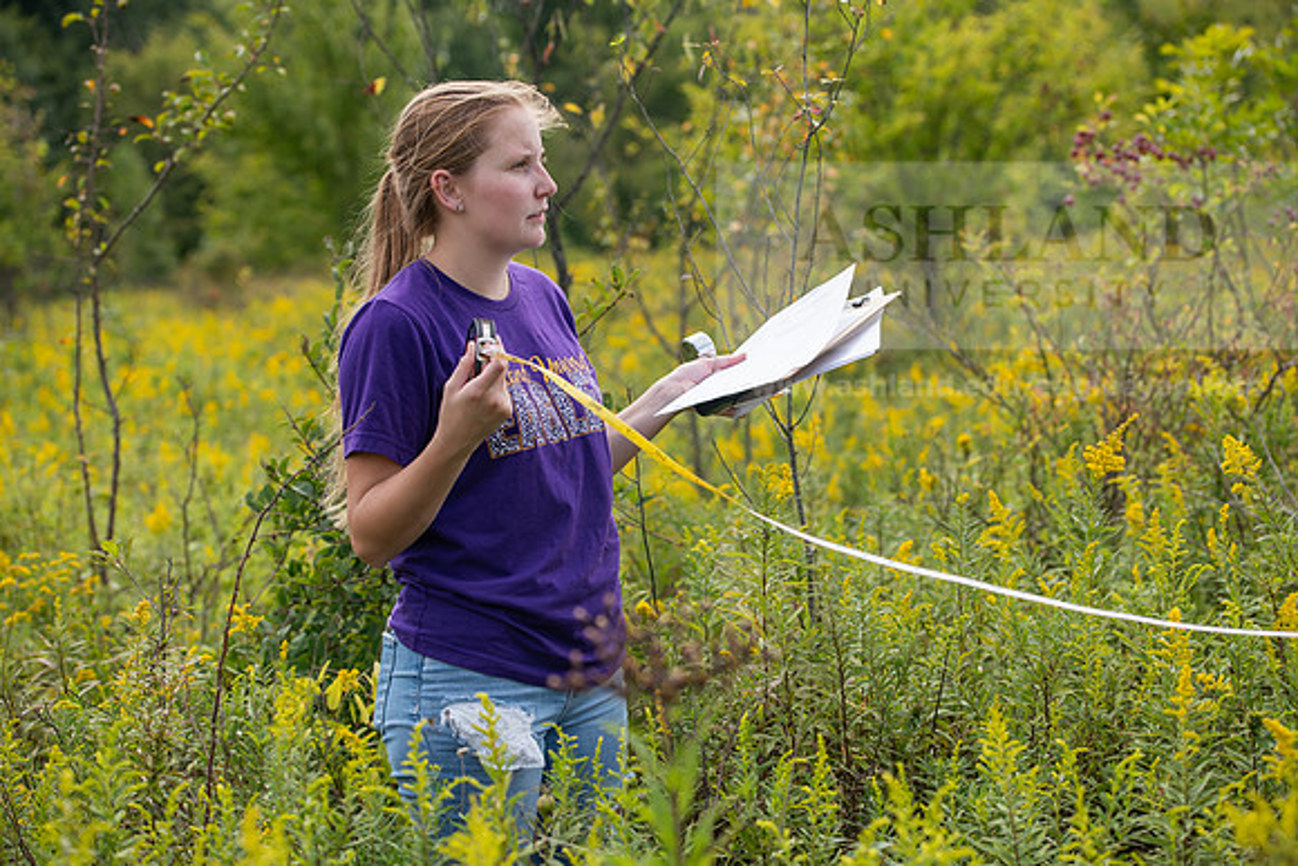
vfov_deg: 19.5
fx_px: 2524
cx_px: 649
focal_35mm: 70
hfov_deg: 28.8
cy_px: 433
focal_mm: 70
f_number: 4
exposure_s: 1/400
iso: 80
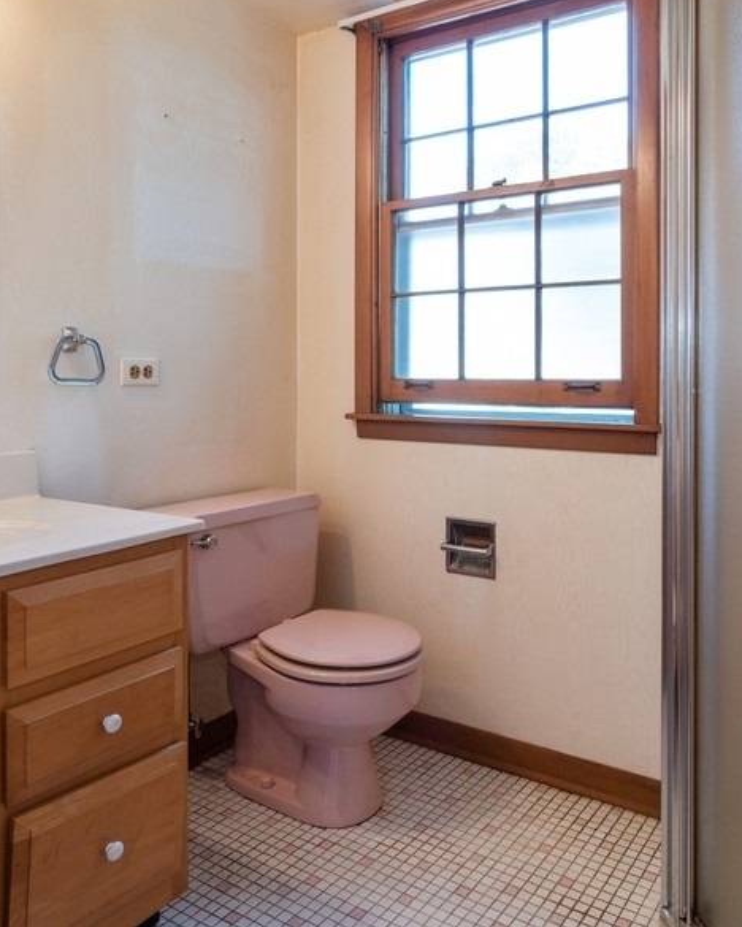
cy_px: 455
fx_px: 714
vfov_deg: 66.0
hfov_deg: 54.4
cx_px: 457
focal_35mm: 26
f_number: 8
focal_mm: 12
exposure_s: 1/8
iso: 200
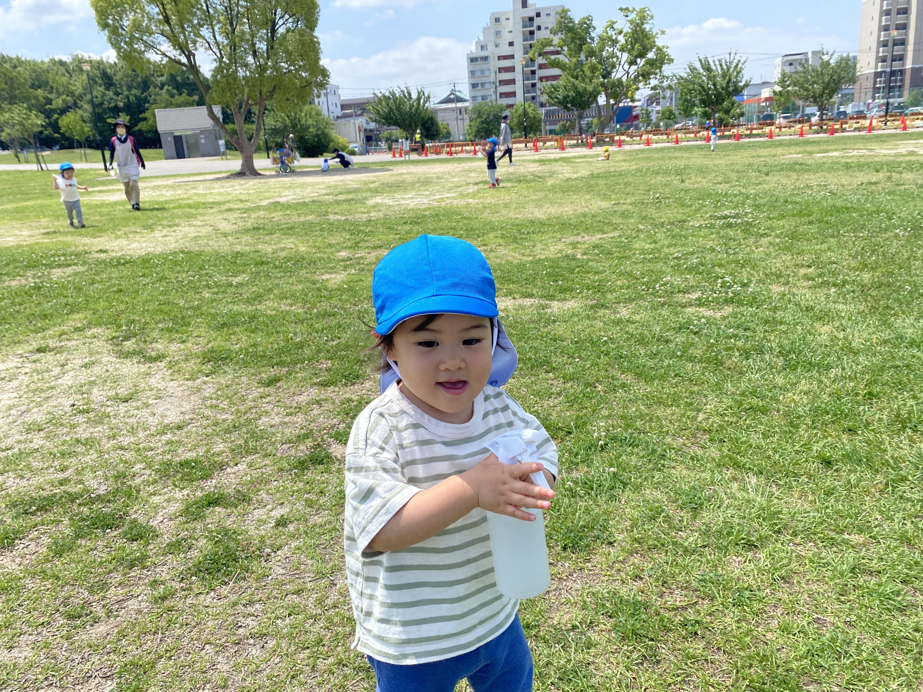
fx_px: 693
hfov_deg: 67.3
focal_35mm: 26
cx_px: 462
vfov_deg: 53.1
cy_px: 346
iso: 32
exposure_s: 1/1898
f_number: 1.8
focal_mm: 4.25
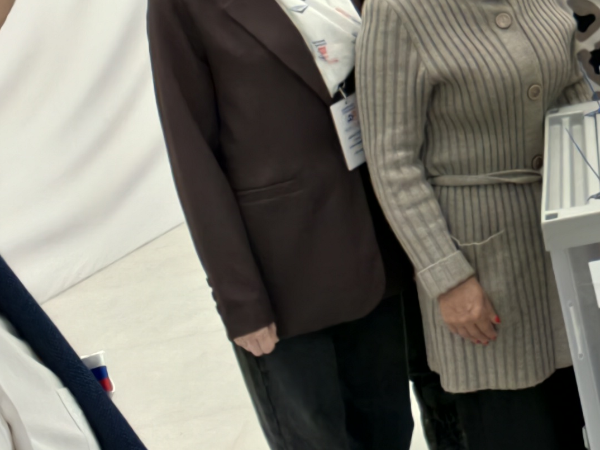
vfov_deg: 18.3
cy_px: -98
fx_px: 1317
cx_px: 709
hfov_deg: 23.6
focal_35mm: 76
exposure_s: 1/50
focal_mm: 3.09
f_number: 2
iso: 796
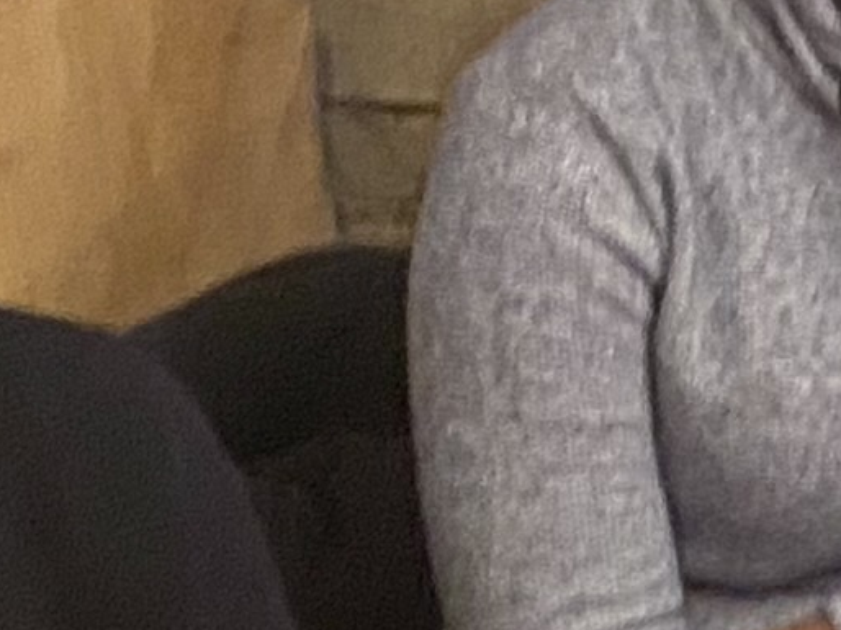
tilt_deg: -25.4
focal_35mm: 204
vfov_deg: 7.1
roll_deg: +0.1
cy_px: 1123
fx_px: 4954
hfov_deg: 9.3
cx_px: 1456
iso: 500
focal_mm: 4.25
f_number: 1.8
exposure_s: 1/25
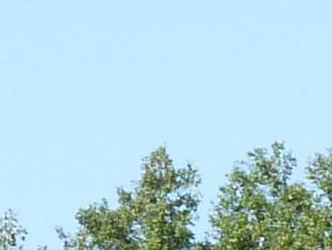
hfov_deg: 1.9
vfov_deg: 1.4
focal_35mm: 1037
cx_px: 363
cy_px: 500
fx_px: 9954
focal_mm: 19.4
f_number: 5.6
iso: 100
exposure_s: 1/400
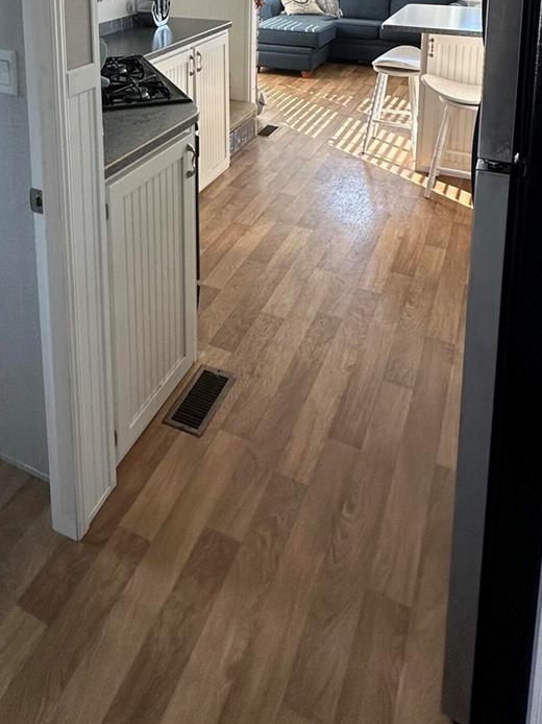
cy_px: 19
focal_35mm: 31
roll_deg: +0.6
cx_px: 192
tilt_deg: -7.7
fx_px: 648
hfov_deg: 44.9
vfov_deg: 49.1
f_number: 2.2
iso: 125
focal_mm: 2.22
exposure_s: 1/99
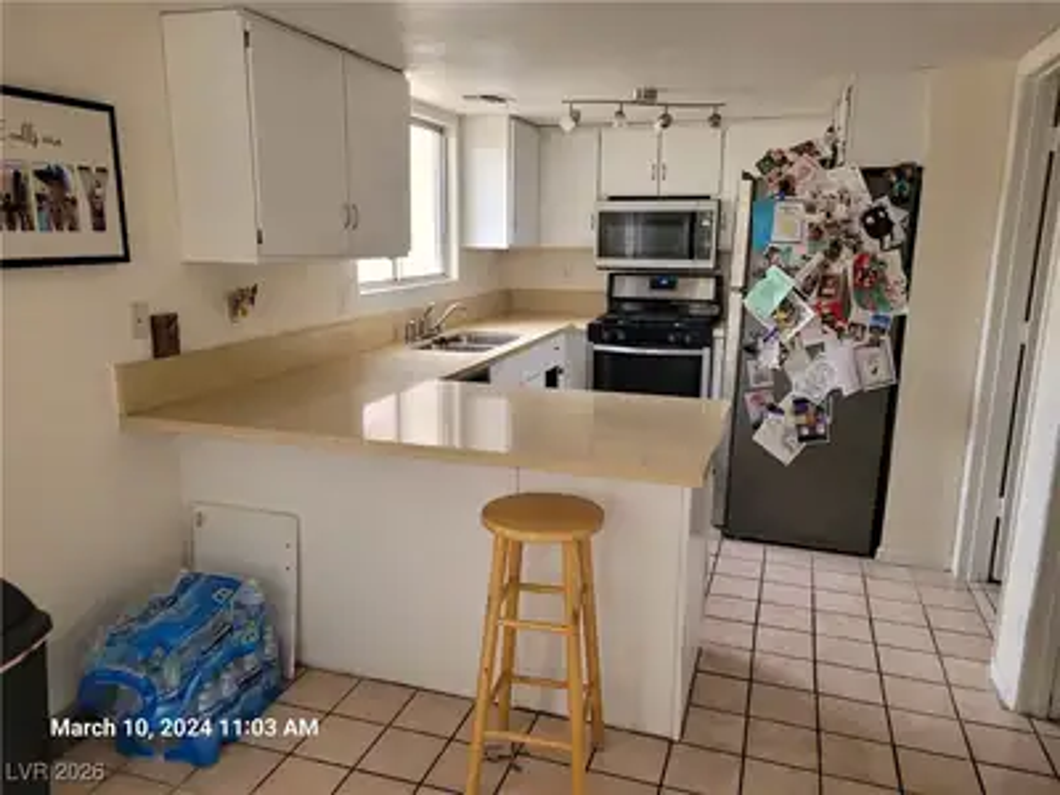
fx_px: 796
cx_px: 530
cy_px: 398
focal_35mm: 26
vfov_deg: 53.1
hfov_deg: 67.3
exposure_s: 1/60
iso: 200
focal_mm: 5.4
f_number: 1.8
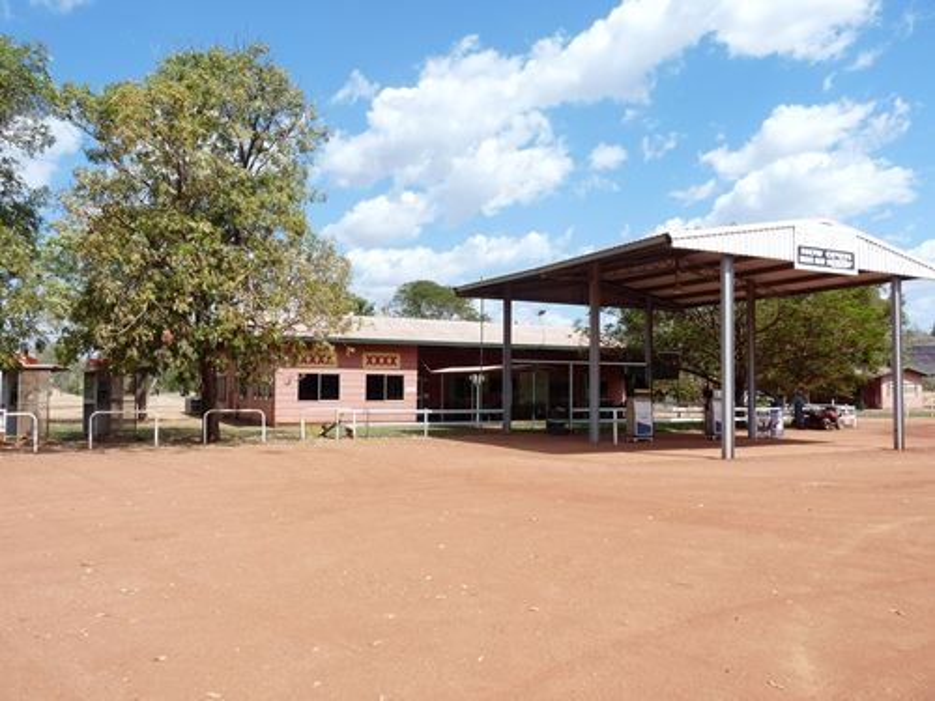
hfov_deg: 65.3
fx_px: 729
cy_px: 350
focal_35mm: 27
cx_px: 468
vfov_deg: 51.4
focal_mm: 4.8
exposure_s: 1/320
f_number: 5.6
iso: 100
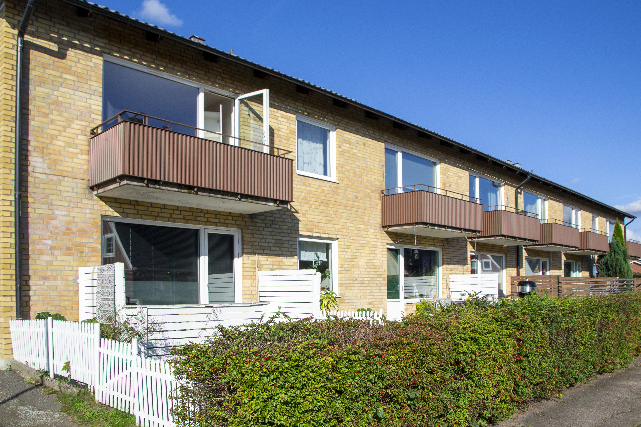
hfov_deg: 67.4
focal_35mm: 27
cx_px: 320
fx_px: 481
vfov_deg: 47.9
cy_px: 214
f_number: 8
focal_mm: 18
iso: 100
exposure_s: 1/250
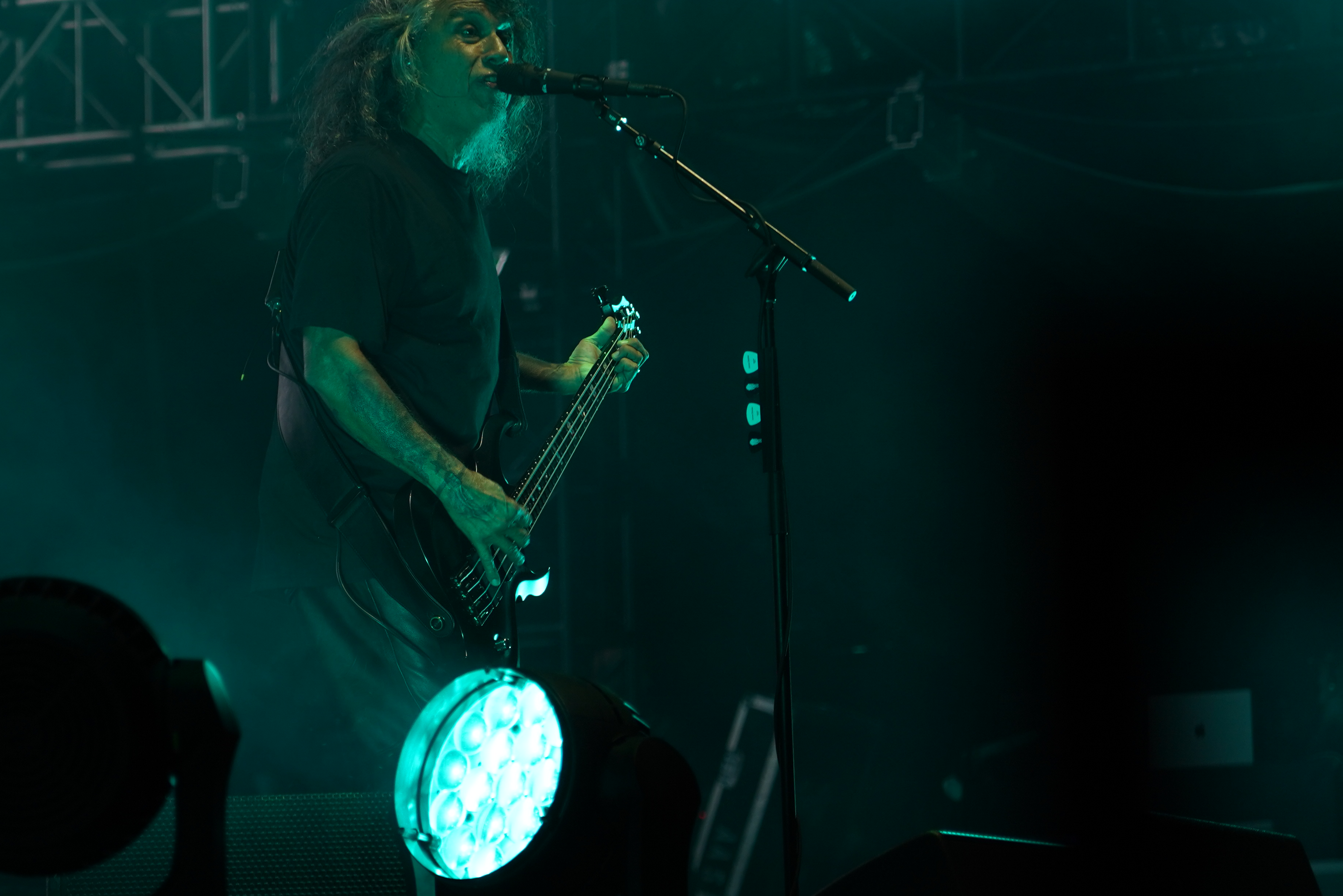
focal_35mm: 171
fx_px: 6379
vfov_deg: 8.0
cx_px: 276
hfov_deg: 12.0
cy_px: 365
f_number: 4
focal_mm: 105
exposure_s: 1/125
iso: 400
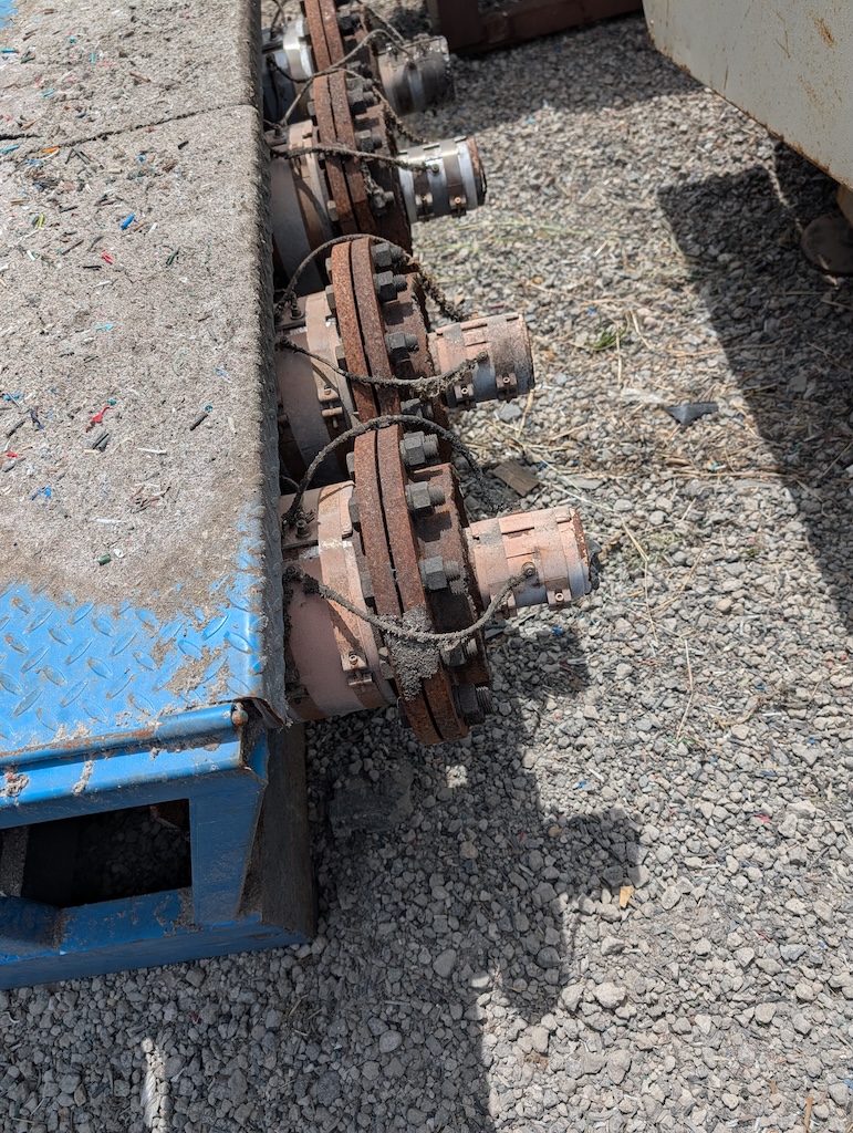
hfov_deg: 56.9
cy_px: 566
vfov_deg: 71.5
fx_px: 787
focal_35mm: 24
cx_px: 426
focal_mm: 6.9
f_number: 1.68
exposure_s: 1/5263
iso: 24
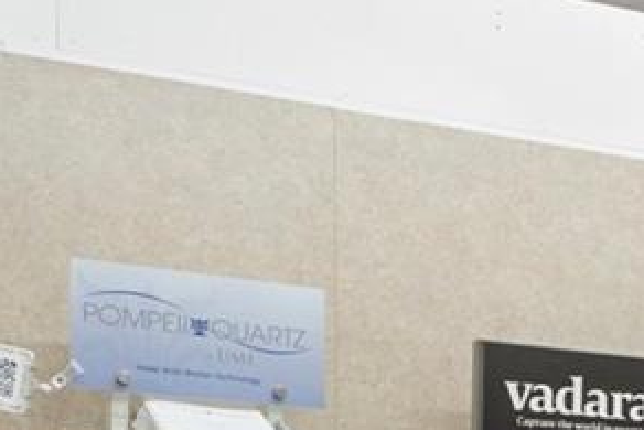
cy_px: 783
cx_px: 1054
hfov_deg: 17.1
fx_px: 1861
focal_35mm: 104
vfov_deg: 12.1
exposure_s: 1/2.5
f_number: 8
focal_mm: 19
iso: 640
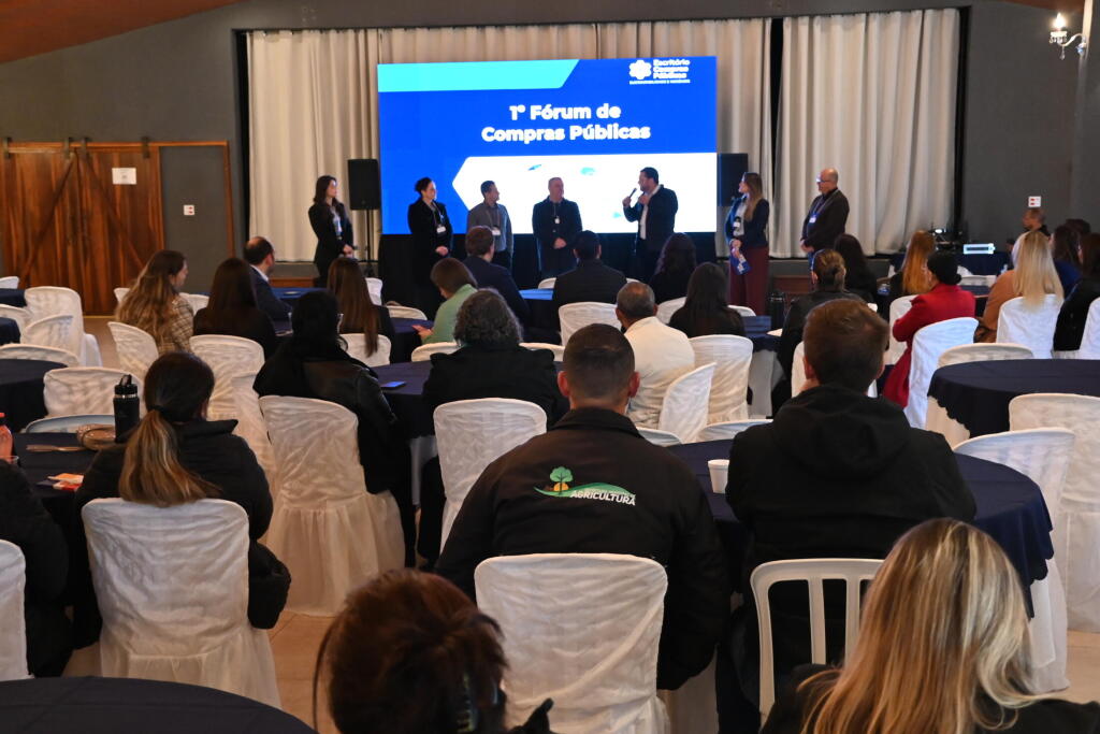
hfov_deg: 43.6
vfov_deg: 29.9
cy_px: 367
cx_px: 550
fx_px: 1375
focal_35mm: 45
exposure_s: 1/80
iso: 3200
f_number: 4
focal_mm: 30
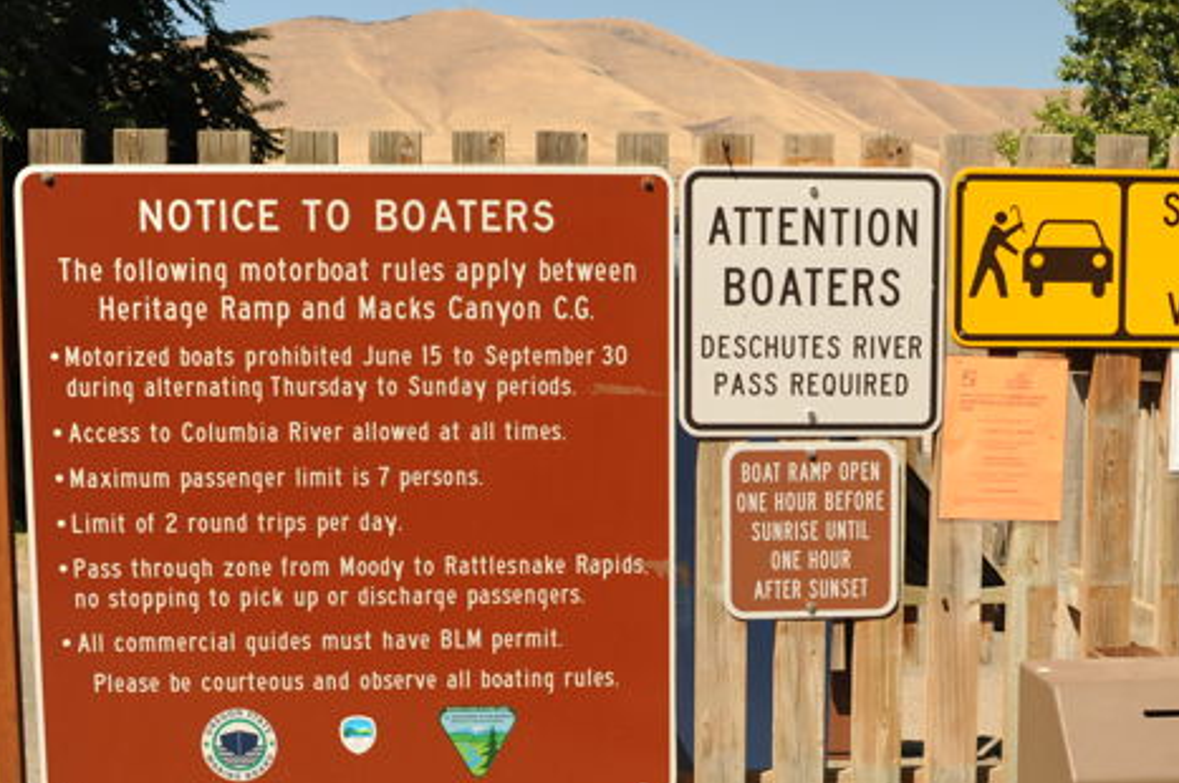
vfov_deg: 22.3
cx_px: 735
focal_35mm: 60
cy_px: 606
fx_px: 1962
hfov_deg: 33.3
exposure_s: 1/250
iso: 200
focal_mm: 35
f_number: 7.1
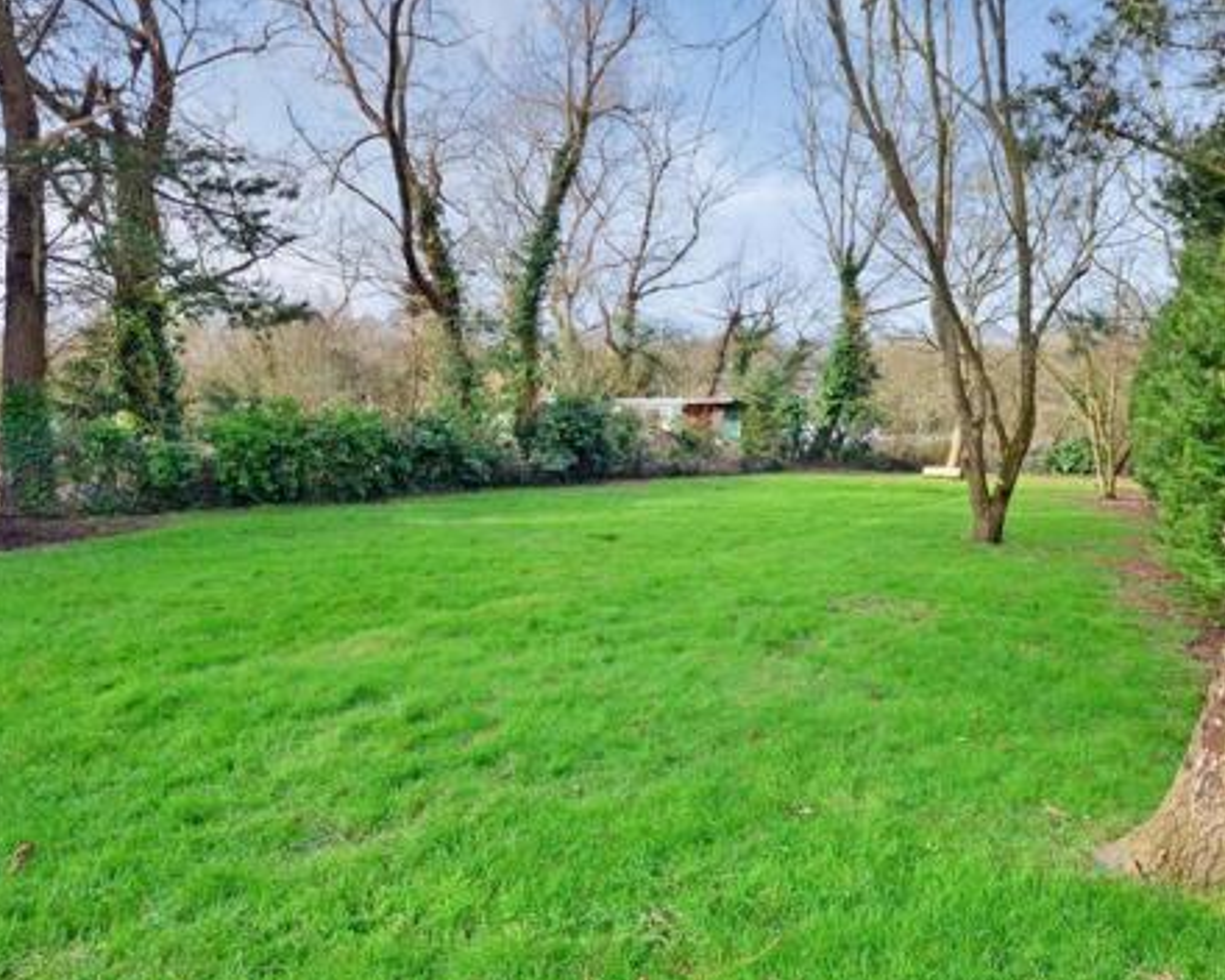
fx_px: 761
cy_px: 425
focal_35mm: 21
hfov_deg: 77.4
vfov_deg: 65.3
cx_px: 671
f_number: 8
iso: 640
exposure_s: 1/250
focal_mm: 10
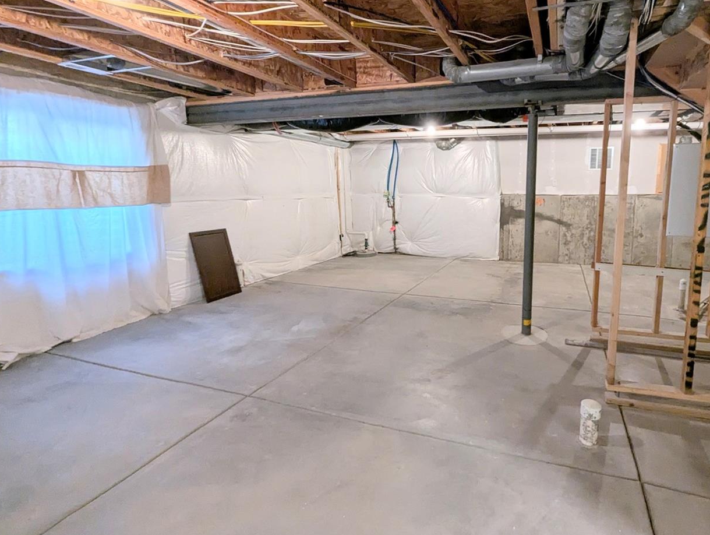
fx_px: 349
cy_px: 235
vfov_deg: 74.6
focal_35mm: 17
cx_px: 438
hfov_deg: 89.4
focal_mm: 1.95
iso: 205
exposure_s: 1/24
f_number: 2.2
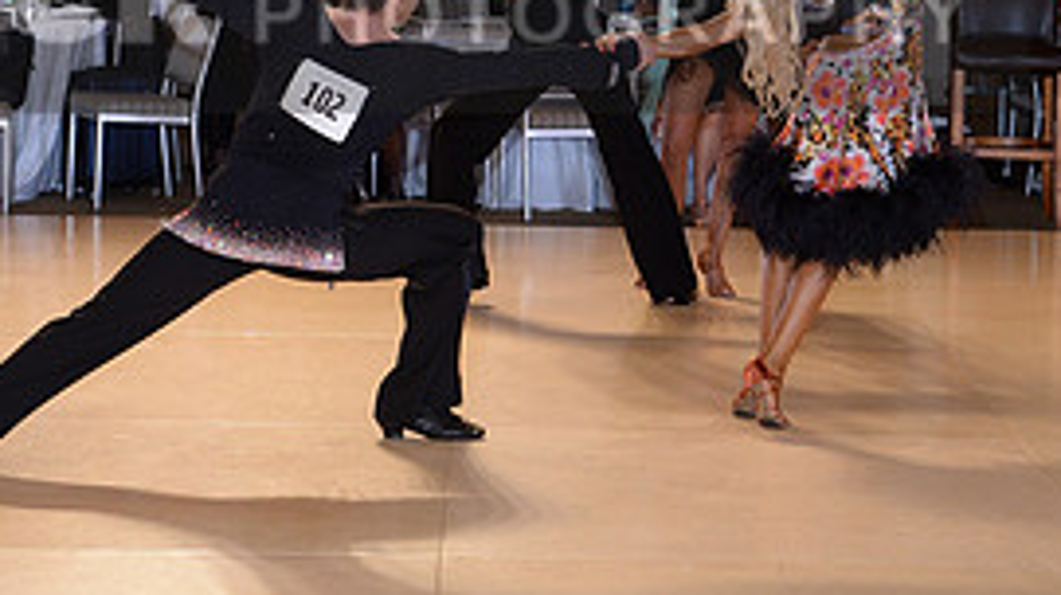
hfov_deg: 19.1
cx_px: 491
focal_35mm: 112
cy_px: -16
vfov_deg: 10.7
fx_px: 3149
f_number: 5.6
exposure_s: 1/250
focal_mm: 50
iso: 1250
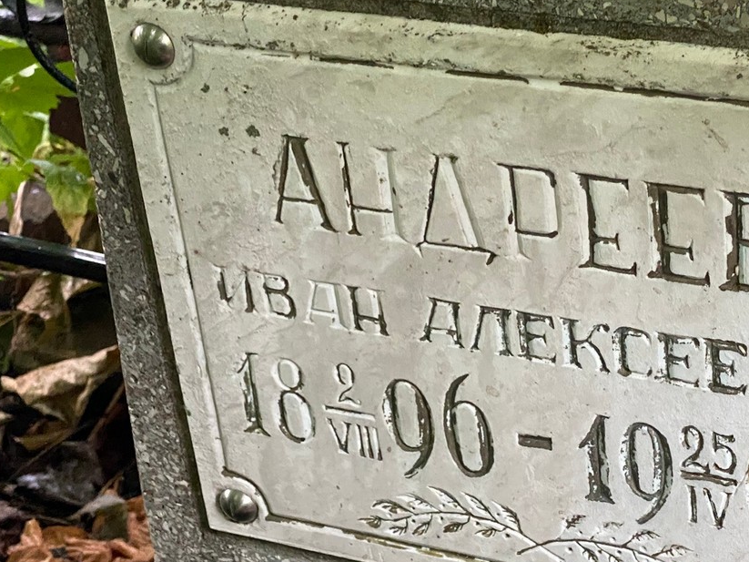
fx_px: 1969
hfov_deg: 21.4
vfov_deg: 16.2
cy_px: 338
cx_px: 559
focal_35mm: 91
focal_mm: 6
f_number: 2
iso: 400
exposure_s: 1/60
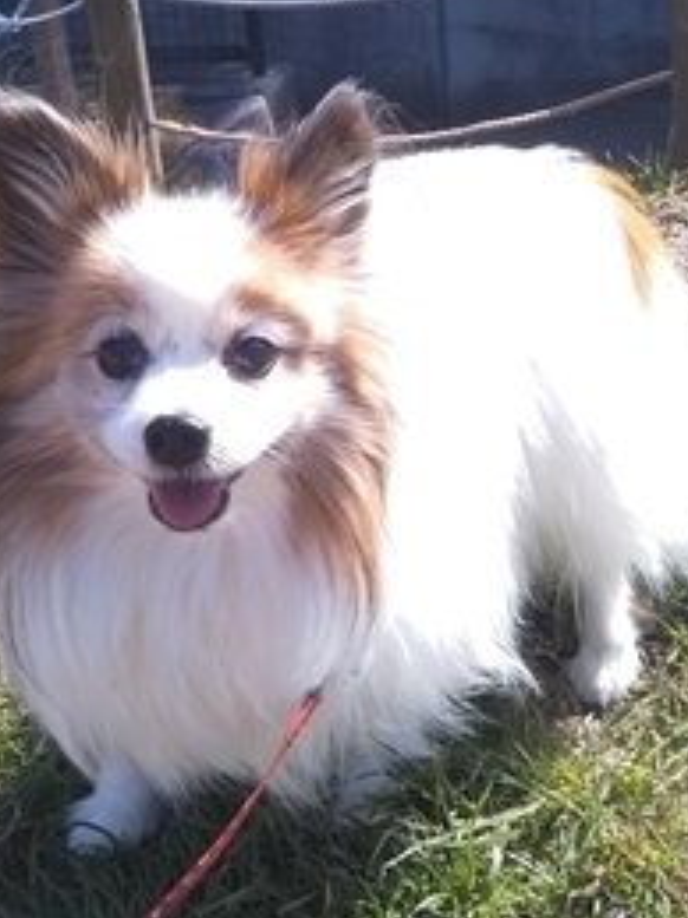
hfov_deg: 25.2
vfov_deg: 33.1
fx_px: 1538
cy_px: 333
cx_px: 300
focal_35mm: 58
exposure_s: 1/351
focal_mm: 4
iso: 40
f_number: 2.2
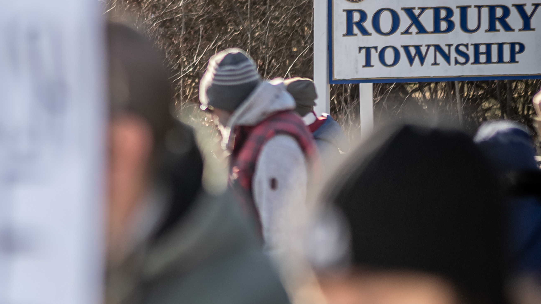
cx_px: 60
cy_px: 228
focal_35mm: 238
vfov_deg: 5.1
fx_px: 3414
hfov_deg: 9.0
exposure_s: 1/6400
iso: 200
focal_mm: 56
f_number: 1.4
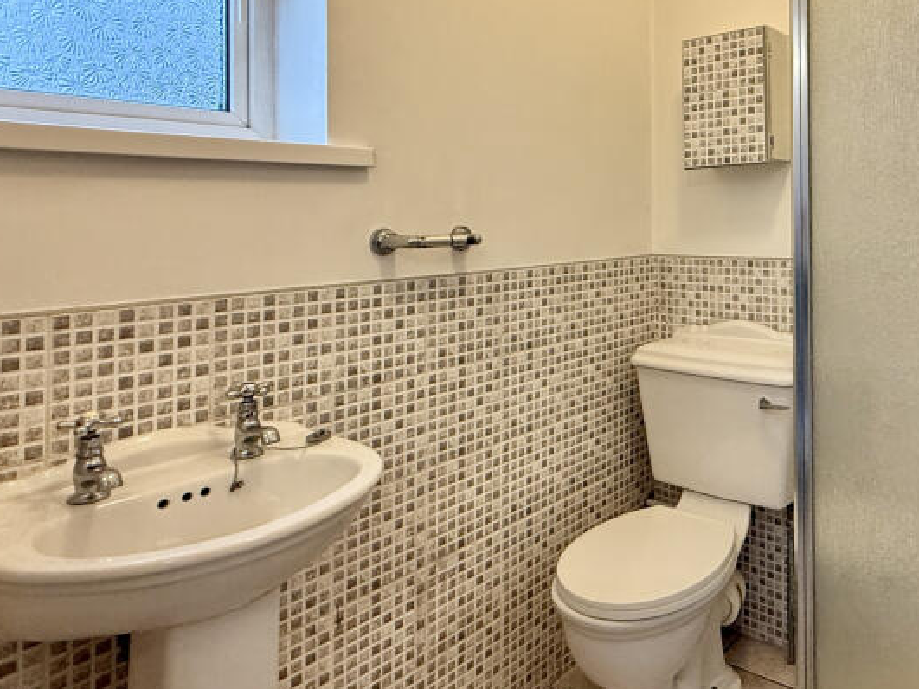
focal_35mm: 27
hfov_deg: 61.5
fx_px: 717
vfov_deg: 49.9
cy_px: 201
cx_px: 696
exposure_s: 1/50
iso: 200
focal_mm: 2.22
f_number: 2.2
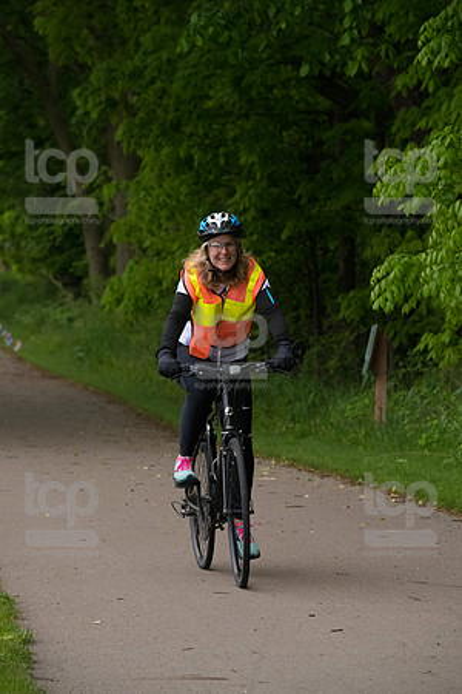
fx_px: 3850
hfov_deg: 6.9
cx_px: 231
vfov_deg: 10.3
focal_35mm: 200
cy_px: 347
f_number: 7.1
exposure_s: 1/1600
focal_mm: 200
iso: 4000
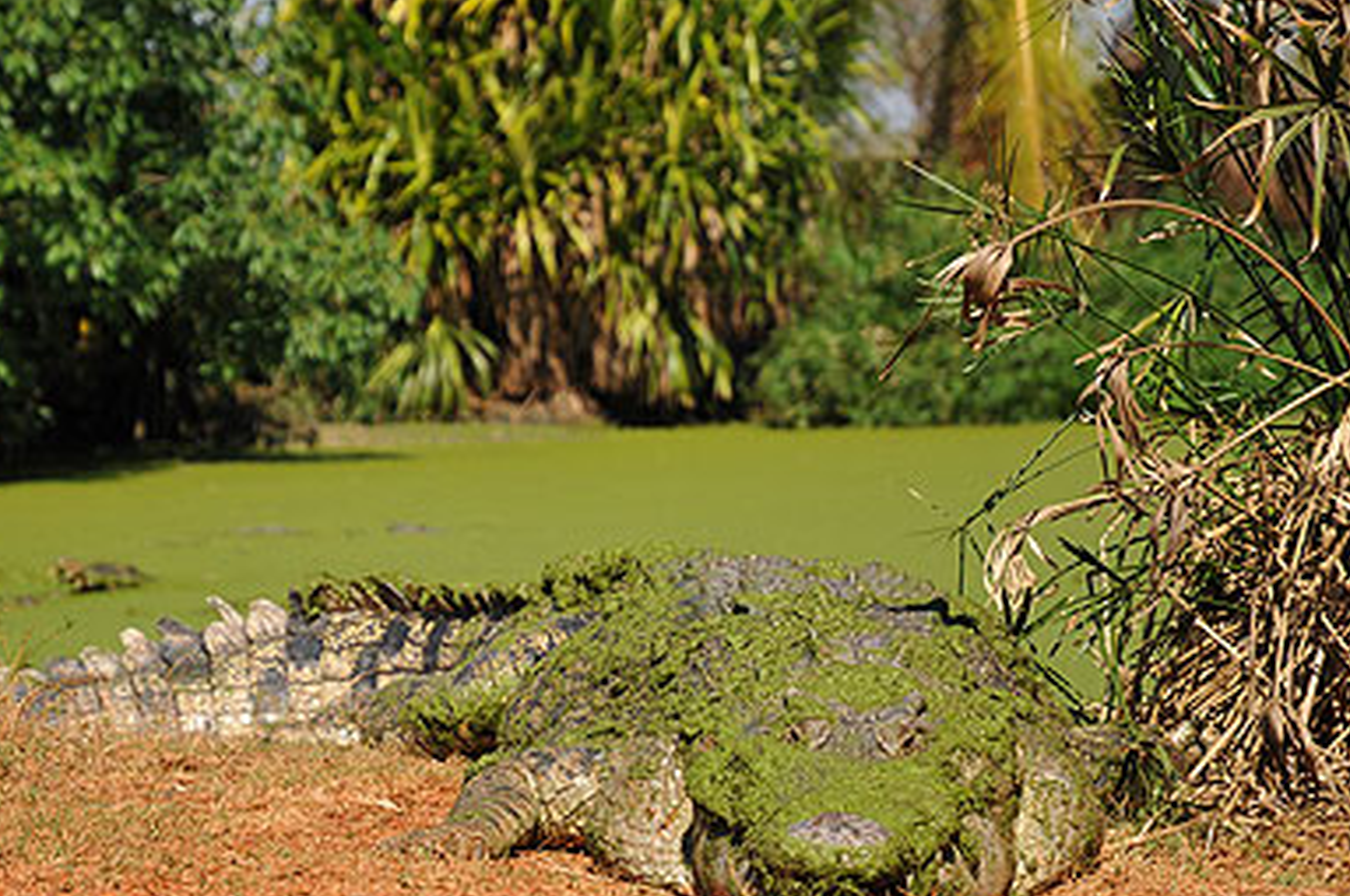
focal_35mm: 150
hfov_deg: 13.7
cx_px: 570
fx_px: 5602
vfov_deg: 9.1
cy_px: 490
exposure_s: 1/1250
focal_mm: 85
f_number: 5.6
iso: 320
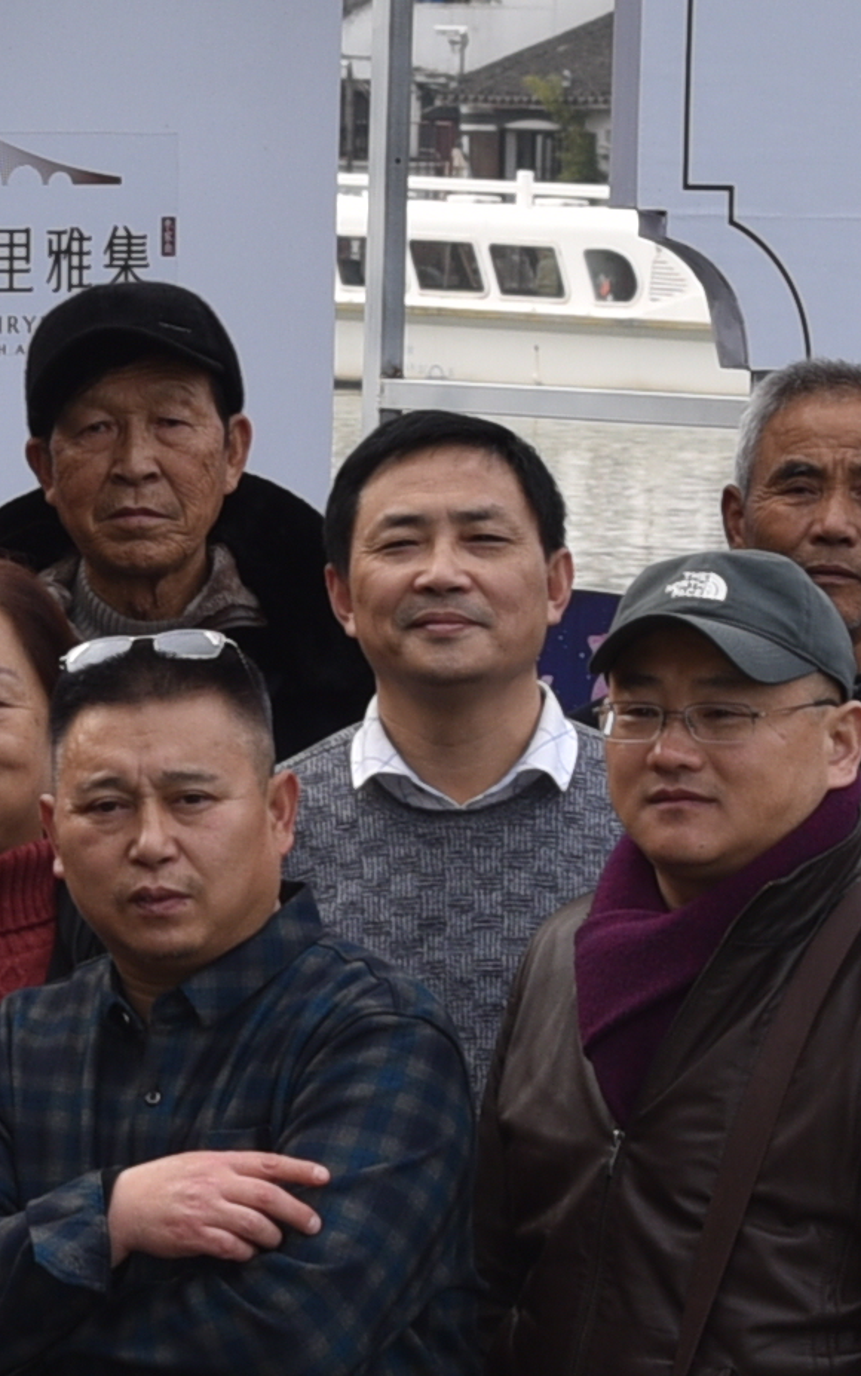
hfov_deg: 4.5
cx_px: -307
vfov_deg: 7.2
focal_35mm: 291
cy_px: 427
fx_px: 10917
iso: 100
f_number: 6.3
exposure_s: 1/160
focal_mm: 44
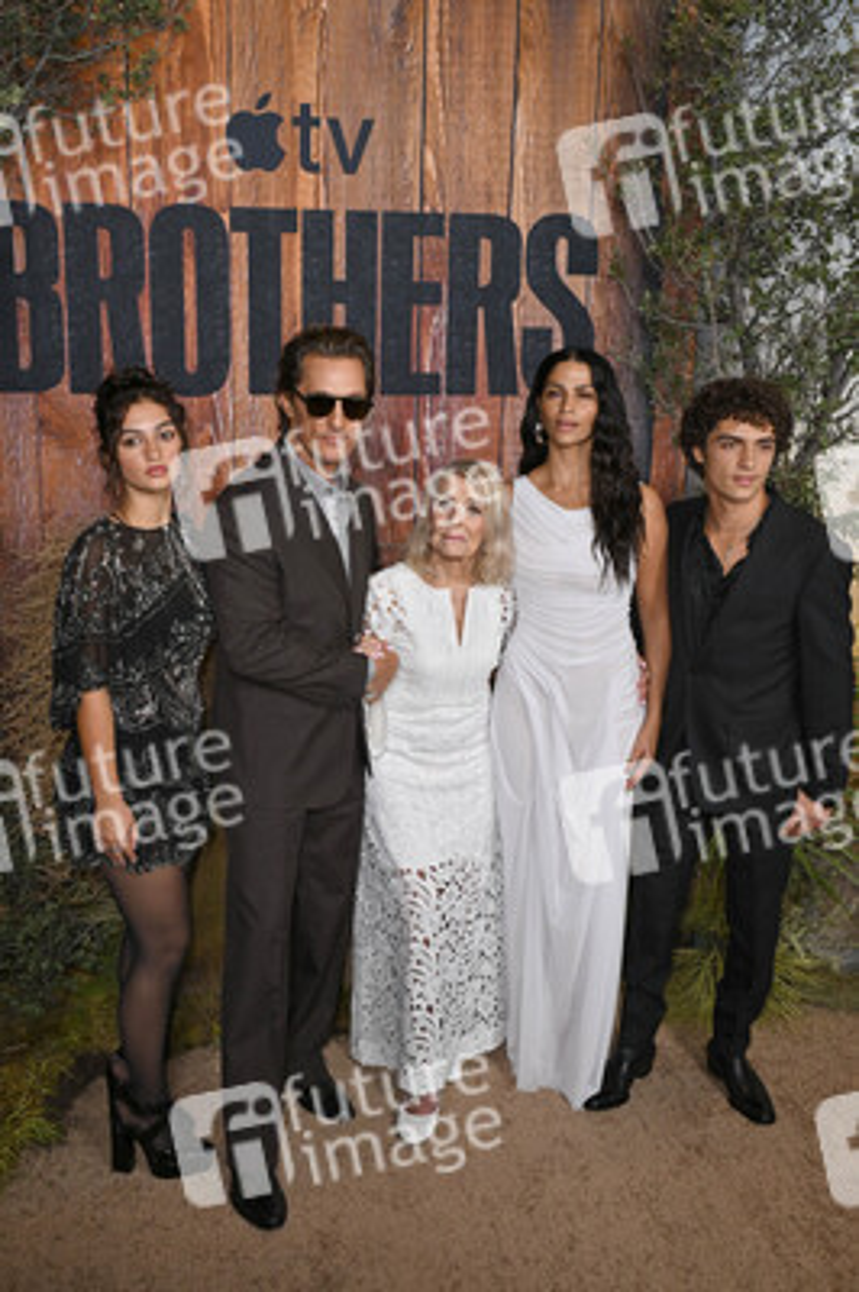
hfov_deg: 37.8
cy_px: 646
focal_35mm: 35
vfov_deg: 54.5
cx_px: 430
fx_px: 1255
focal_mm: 35
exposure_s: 1/250
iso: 1000
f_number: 7.1
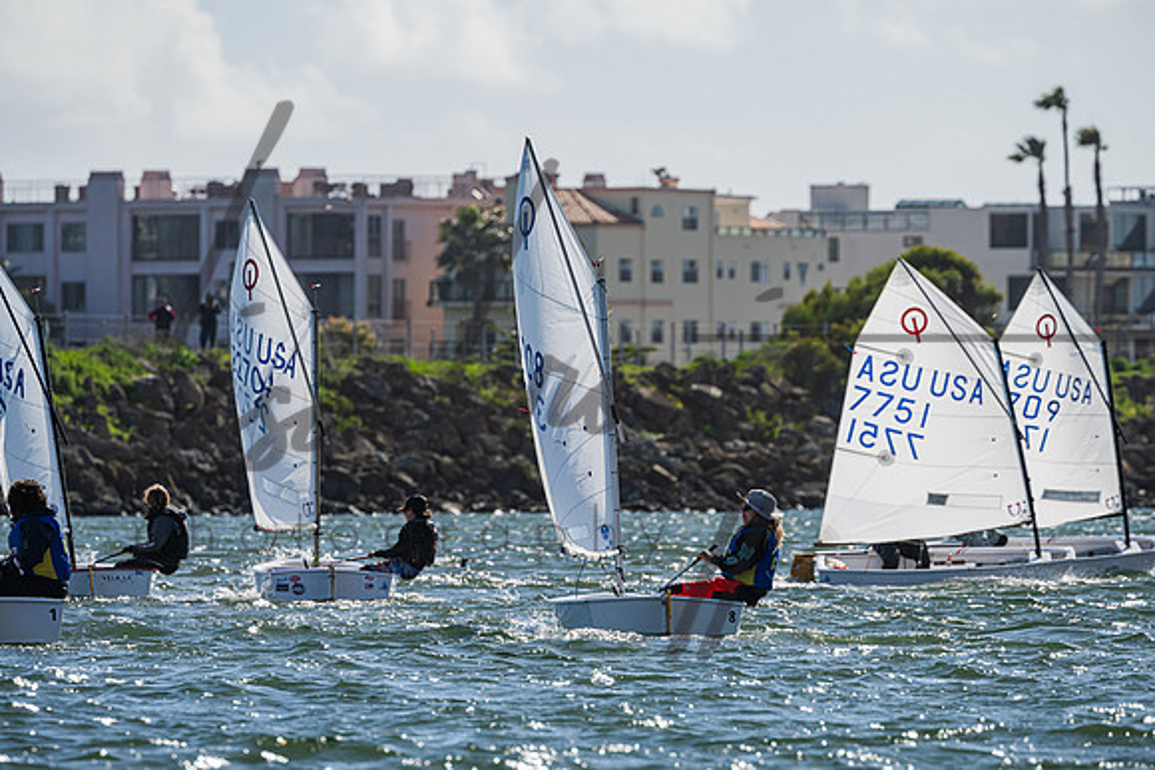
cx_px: 589
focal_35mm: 414
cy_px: 385
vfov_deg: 3.3
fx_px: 13296
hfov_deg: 5.0
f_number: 9
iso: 320
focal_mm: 400
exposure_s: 1/1250
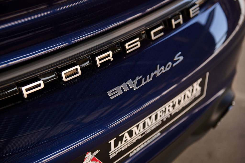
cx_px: 122
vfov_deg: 25.9
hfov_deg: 38.2
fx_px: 354
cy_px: 82
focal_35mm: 52
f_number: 2.8
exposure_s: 1/200
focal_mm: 52
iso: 160
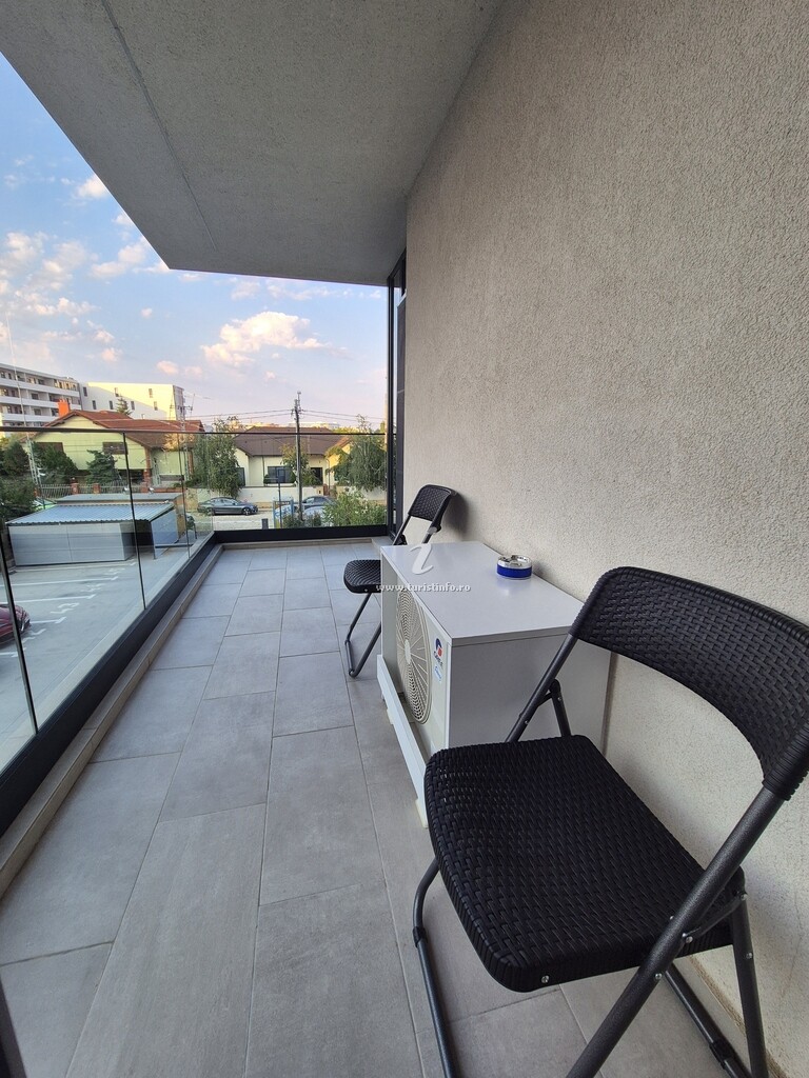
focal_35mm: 13
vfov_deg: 106.2
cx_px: 404
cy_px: 539
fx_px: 405
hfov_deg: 89.9
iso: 50
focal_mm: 2.2
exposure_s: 1/385
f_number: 2.2
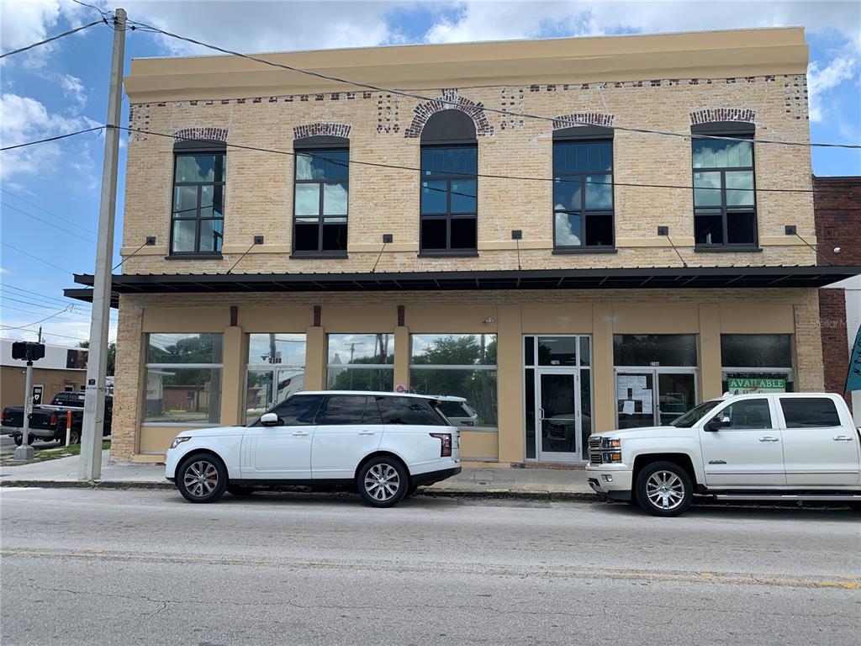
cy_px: 323
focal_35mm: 26
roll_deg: -1.0
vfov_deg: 53.1
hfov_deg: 67.3
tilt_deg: +6.7
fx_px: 647
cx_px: 430
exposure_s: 1/1661
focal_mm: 4.25
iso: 25
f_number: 1.8
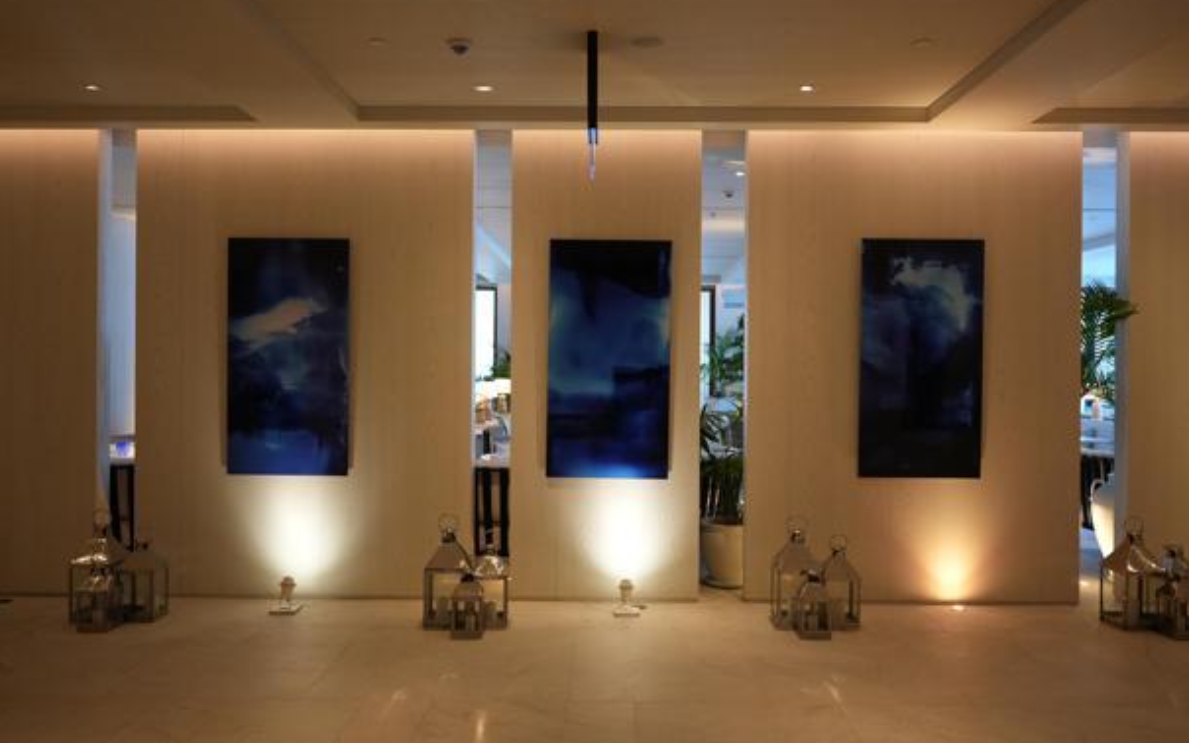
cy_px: 373
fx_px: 960
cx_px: 602
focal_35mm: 30
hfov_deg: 63.5
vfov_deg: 42.3
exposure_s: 1/160
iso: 2000
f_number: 2.8
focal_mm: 28.6
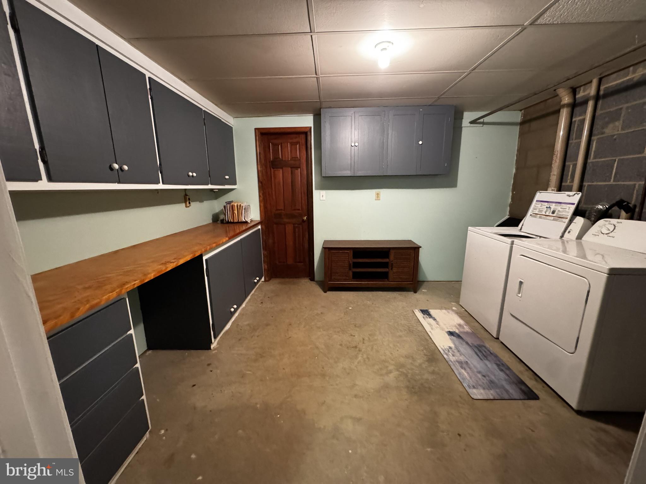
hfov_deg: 102.1
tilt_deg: -11.3
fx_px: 261
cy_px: 242
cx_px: 323
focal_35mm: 14
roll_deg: +0.9
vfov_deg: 85.7
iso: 1250
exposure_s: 1/60
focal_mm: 2.22
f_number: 2.2
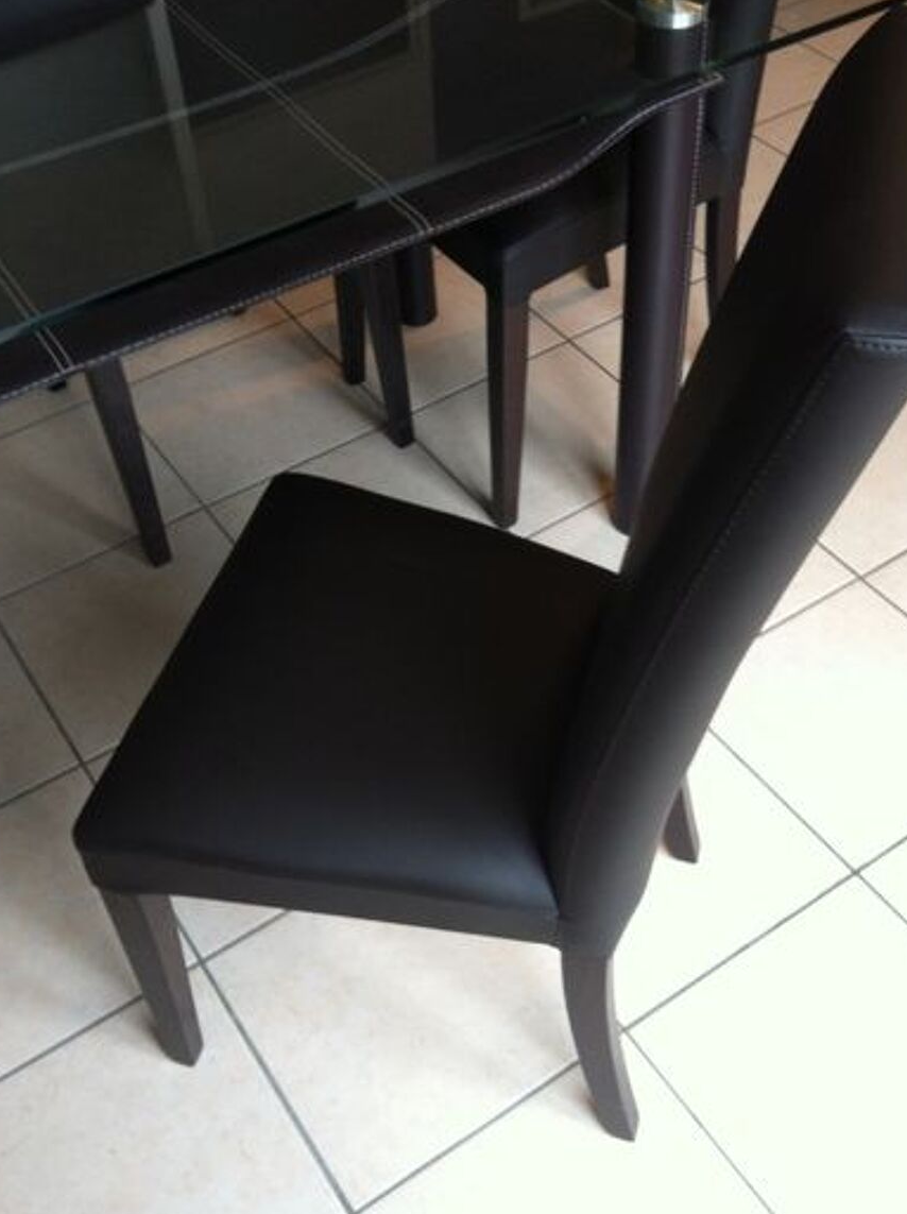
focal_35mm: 41
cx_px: 483
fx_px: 1436
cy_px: 657
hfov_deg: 35.0
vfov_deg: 45.8
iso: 125
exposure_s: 1/15
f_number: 2.8
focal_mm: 3.85
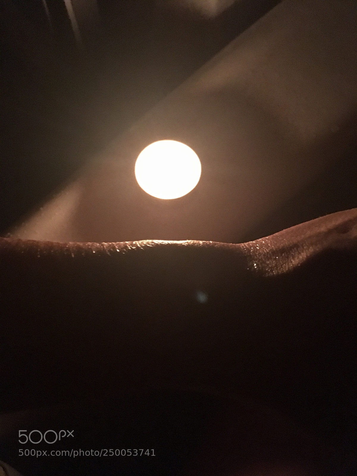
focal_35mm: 29
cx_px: 178
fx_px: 399
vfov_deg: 61.7
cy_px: 238
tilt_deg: -69.3
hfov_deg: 48.2
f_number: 2.2
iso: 1250
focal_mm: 4.15
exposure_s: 1/17
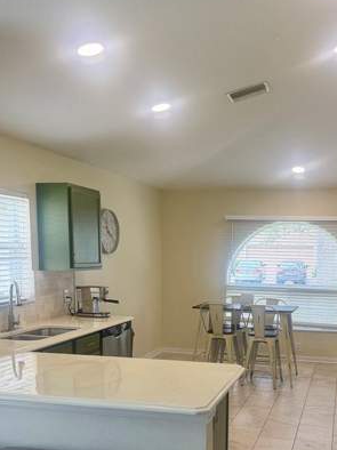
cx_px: 218
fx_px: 507
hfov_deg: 36.5
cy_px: 314
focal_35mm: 39
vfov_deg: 46.8
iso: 125
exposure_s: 1/188
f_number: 1.78
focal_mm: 6.76
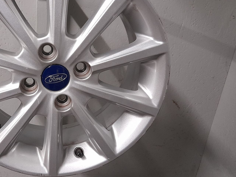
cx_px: 53
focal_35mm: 40
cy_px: 72
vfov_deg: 35.8
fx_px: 273
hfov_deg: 44.9
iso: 400
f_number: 2
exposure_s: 1/25
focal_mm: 4.6
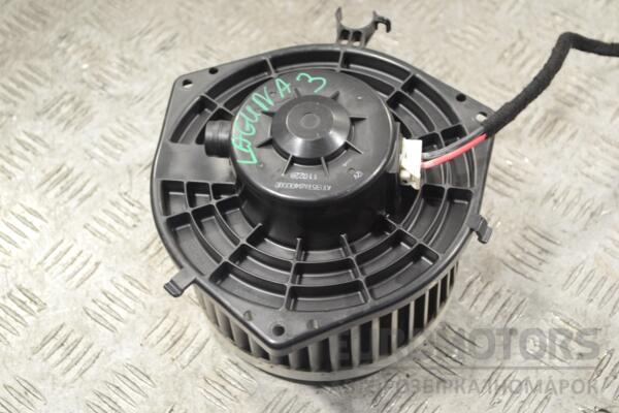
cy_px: 206
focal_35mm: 66
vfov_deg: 20.6
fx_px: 1135
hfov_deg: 30.5
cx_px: 310
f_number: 5.3
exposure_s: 1/30
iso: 320
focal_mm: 44
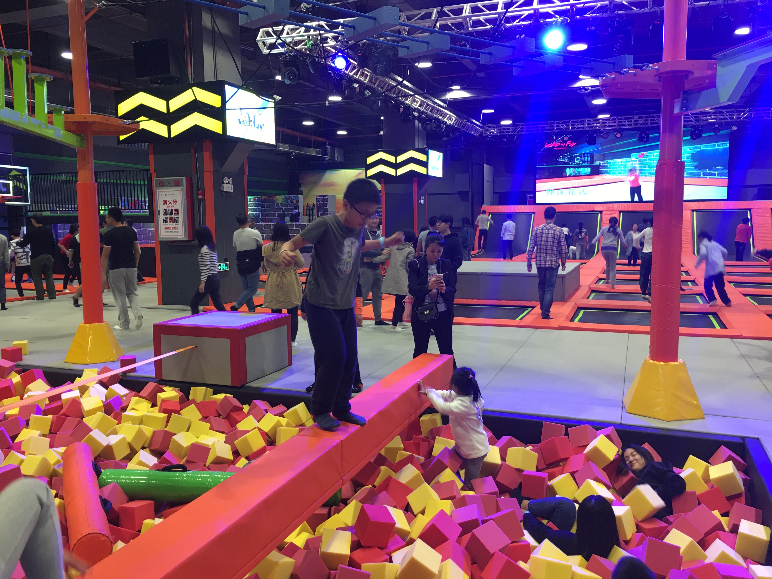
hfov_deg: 61.7
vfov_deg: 48.2
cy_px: 290
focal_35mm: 29
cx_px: 386
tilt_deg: -6.5
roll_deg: +0.0
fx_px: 647
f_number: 2.2
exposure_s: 1/17
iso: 40
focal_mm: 4.15
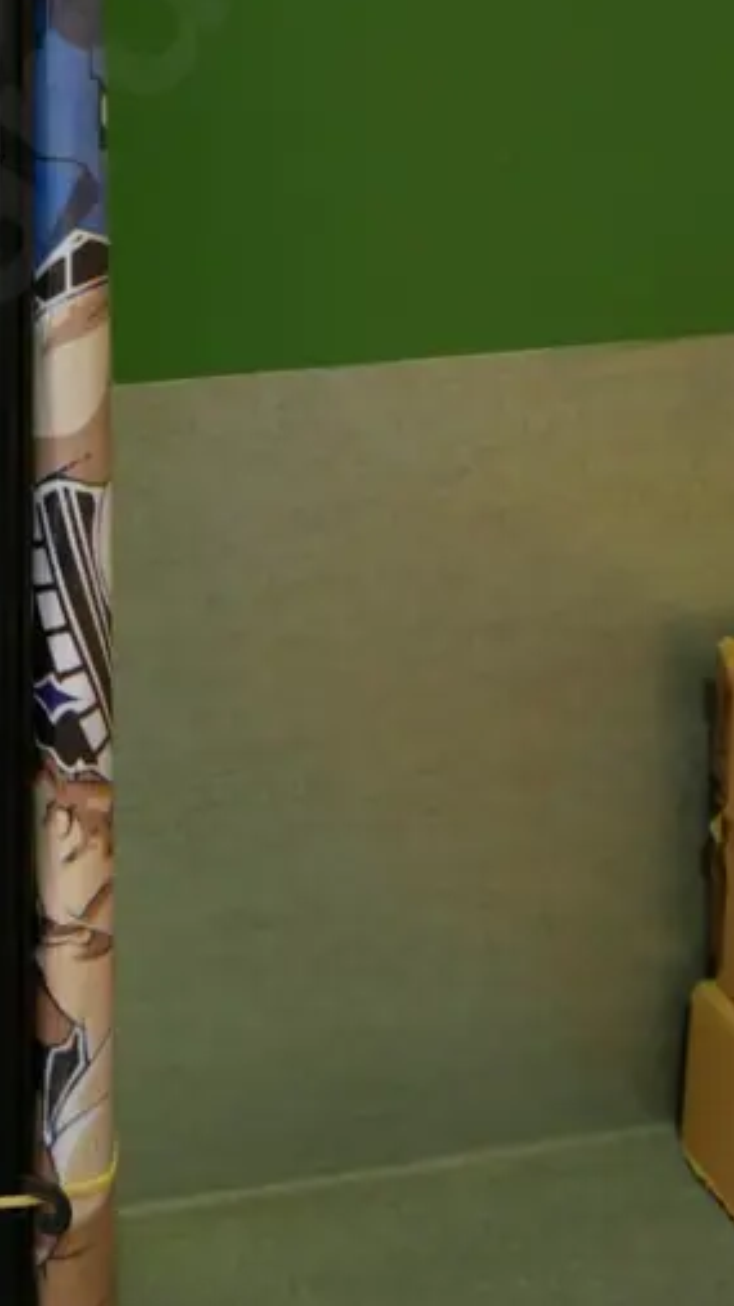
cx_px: -88
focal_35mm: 66
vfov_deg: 31.3
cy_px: 317
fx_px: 2285
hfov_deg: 17.6
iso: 640
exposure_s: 1/60
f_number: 3.7
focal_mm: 15
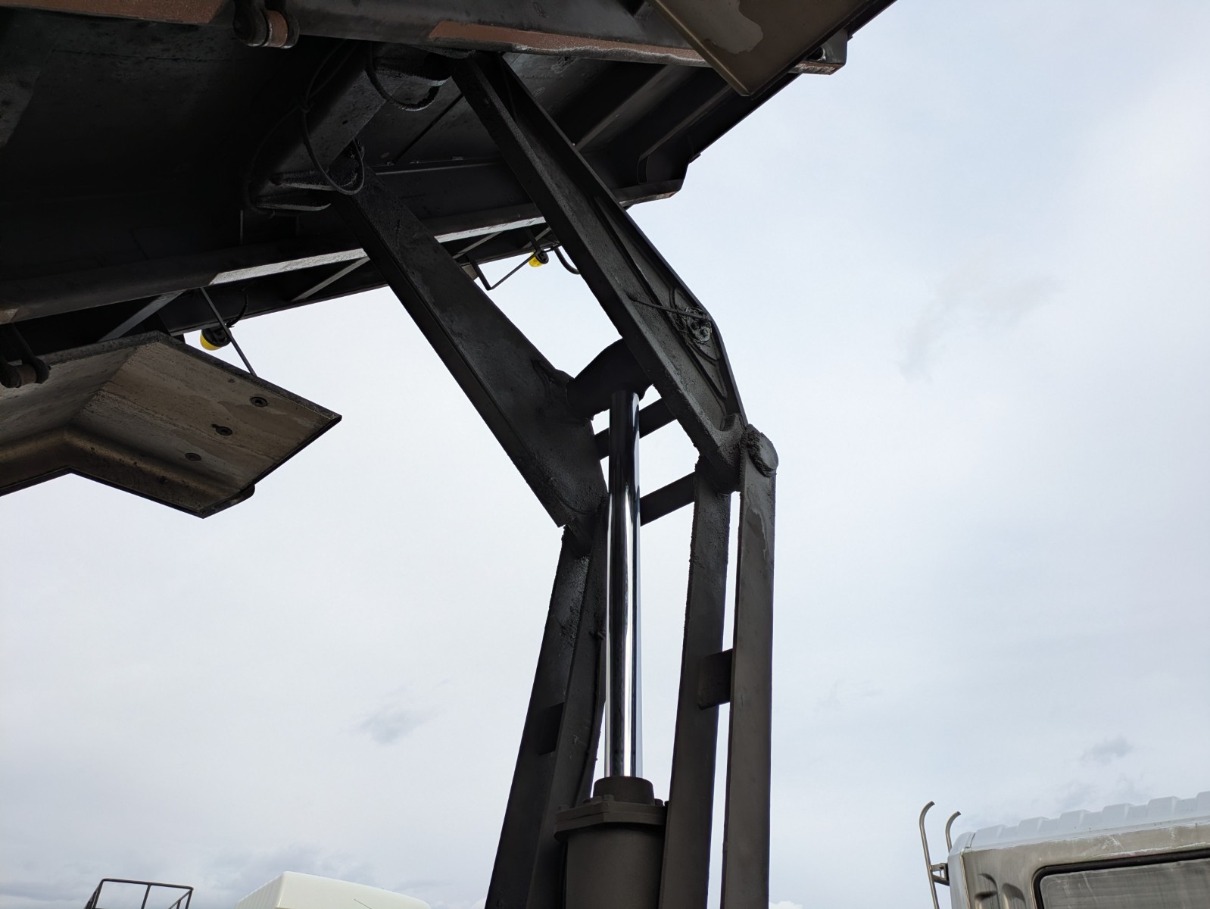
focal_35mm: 25
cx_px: 605
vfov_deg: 54.9
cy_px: 454
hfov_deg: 69.4
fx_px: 874
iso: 94
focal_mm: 5.43
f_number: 1.89
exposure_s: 1/1972
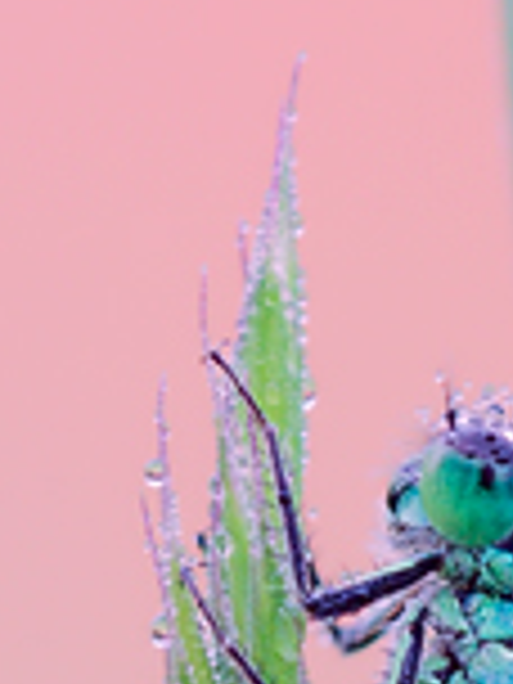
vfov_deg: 2.1
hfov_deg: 1.6
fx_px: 18791
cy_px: 1350
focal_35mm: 951
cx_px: 155
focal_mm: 150
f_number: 8
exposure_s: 1/15
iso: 800
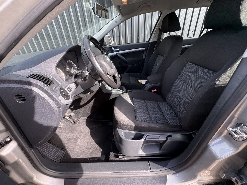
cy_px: 92
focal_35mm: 14
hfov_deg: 102.1
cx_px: 124
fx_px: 100
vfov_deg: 85.7
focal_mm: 2.22
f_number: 2.2
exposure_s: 1/156
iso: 64
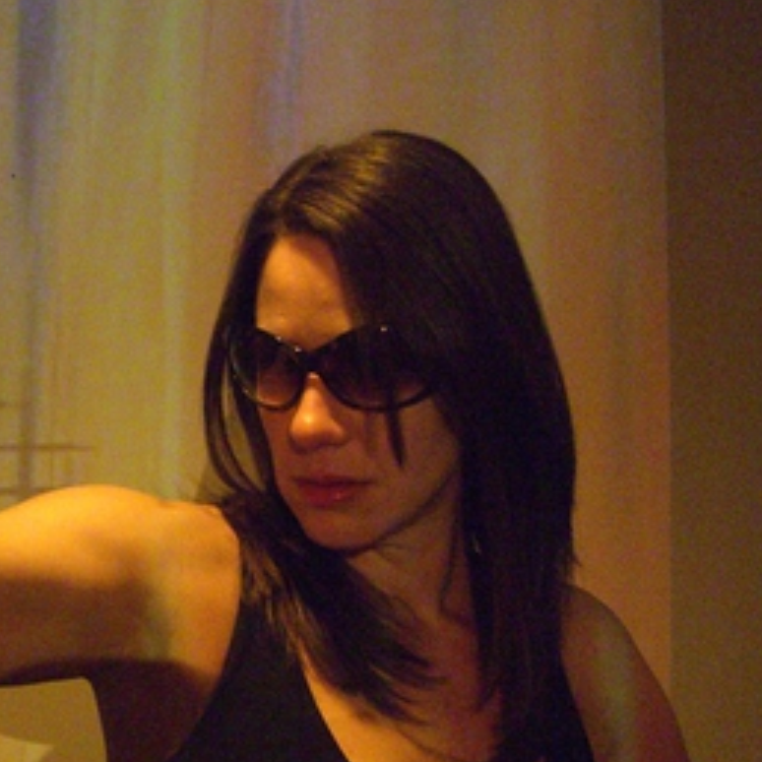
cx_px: 32
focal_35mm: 65
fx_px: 1619
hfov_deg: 25.4
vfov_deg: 26.5
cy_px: 377
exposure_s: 1/60
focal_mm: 6.2
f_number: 2.7
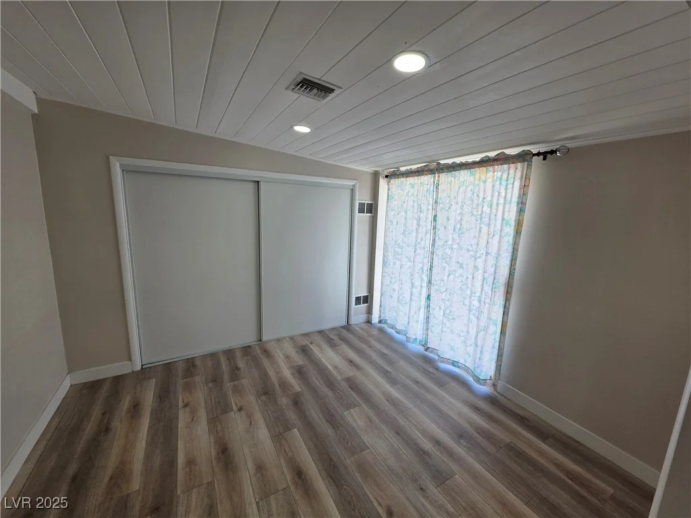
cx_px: 346
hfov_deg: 106.2
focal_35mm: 13
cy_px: 259
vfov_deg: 89.9
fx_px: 260
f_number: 1.9
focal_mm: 2.2
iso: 40
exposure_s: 1/181
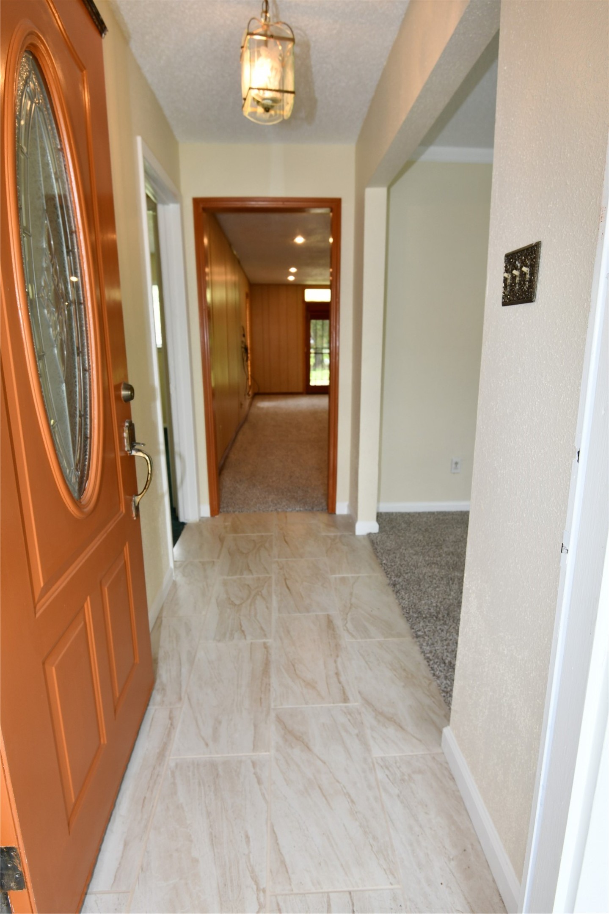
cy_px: 457
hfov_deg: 64.5
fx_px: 482
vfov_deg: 86.9
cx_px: 304
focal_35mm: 19
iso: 400
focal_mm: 16
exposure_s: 1/60
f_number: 4.5
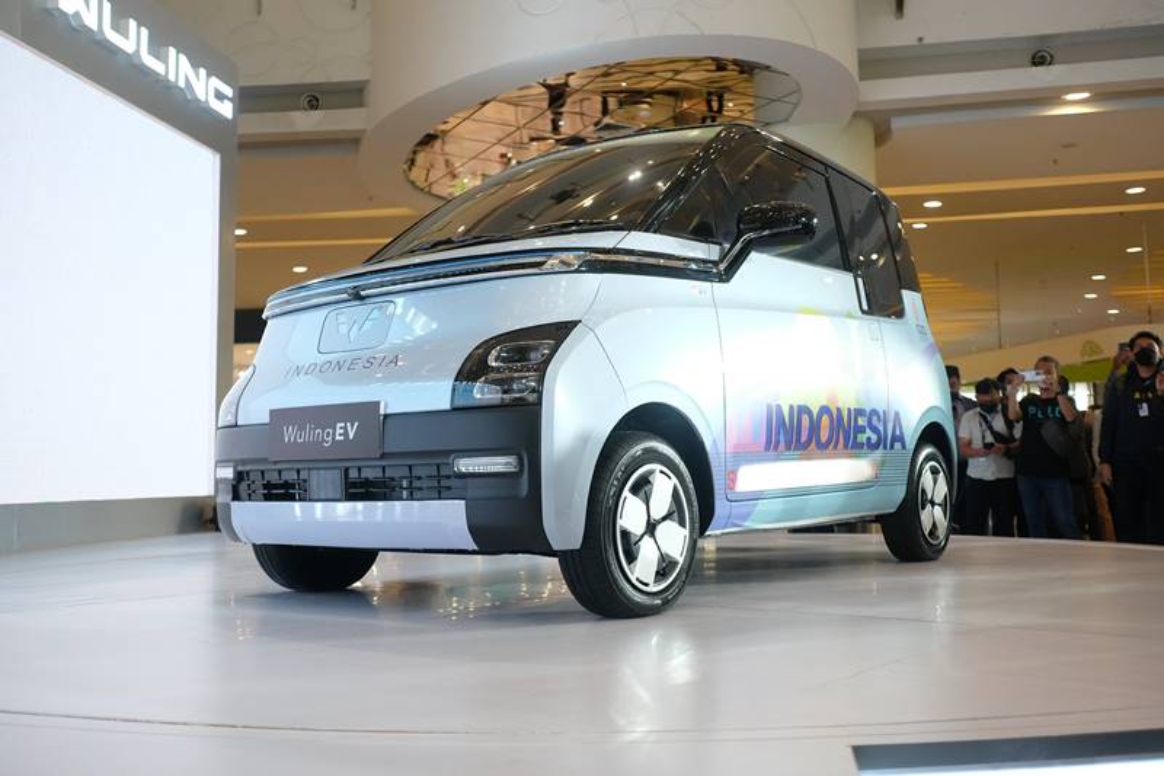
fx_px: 1131
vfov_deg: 37.8
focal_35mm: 35
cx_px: 582
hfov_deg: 54.4
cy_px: 388
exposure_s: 1/320
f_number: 2
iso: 1250
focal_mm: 23
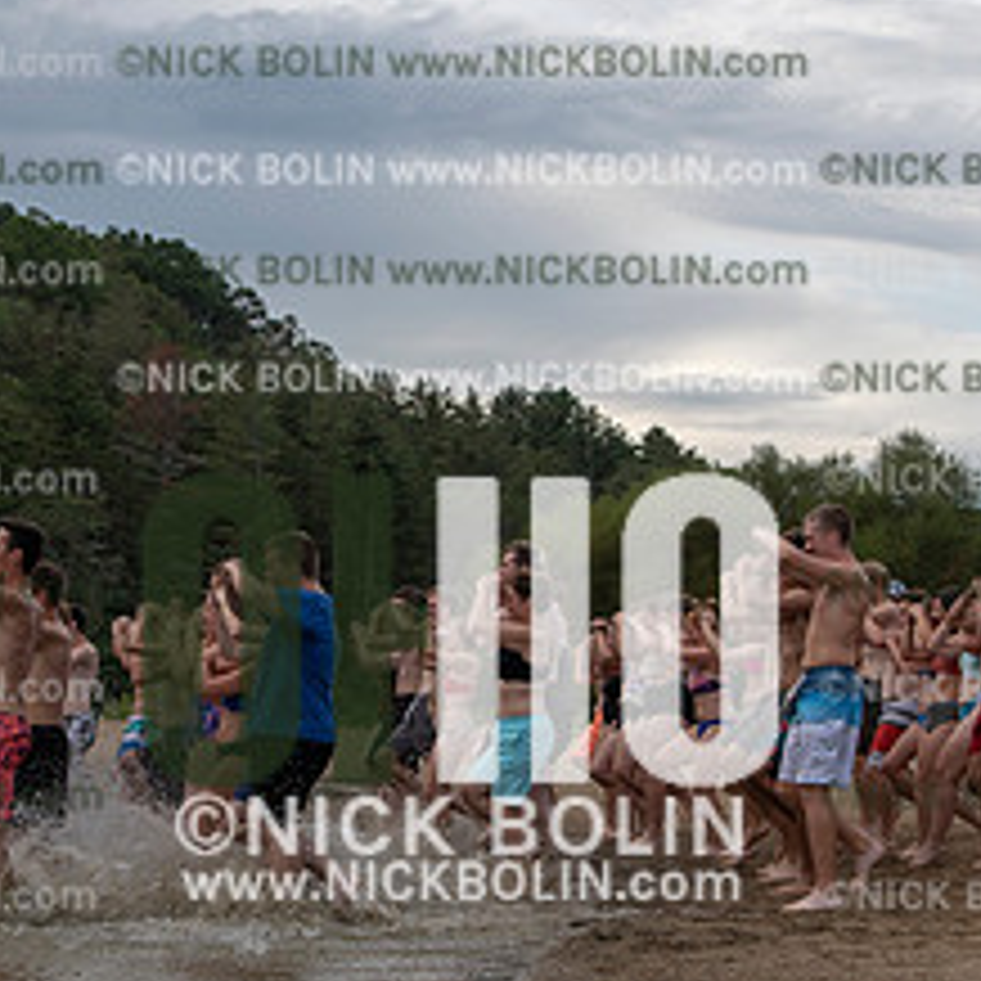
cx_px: 459
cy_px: 691
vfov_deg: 22.3
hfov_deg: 22.5
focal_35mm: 77
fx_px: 2469
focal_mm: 34
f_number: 3.2
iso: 160
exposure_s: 1/1600
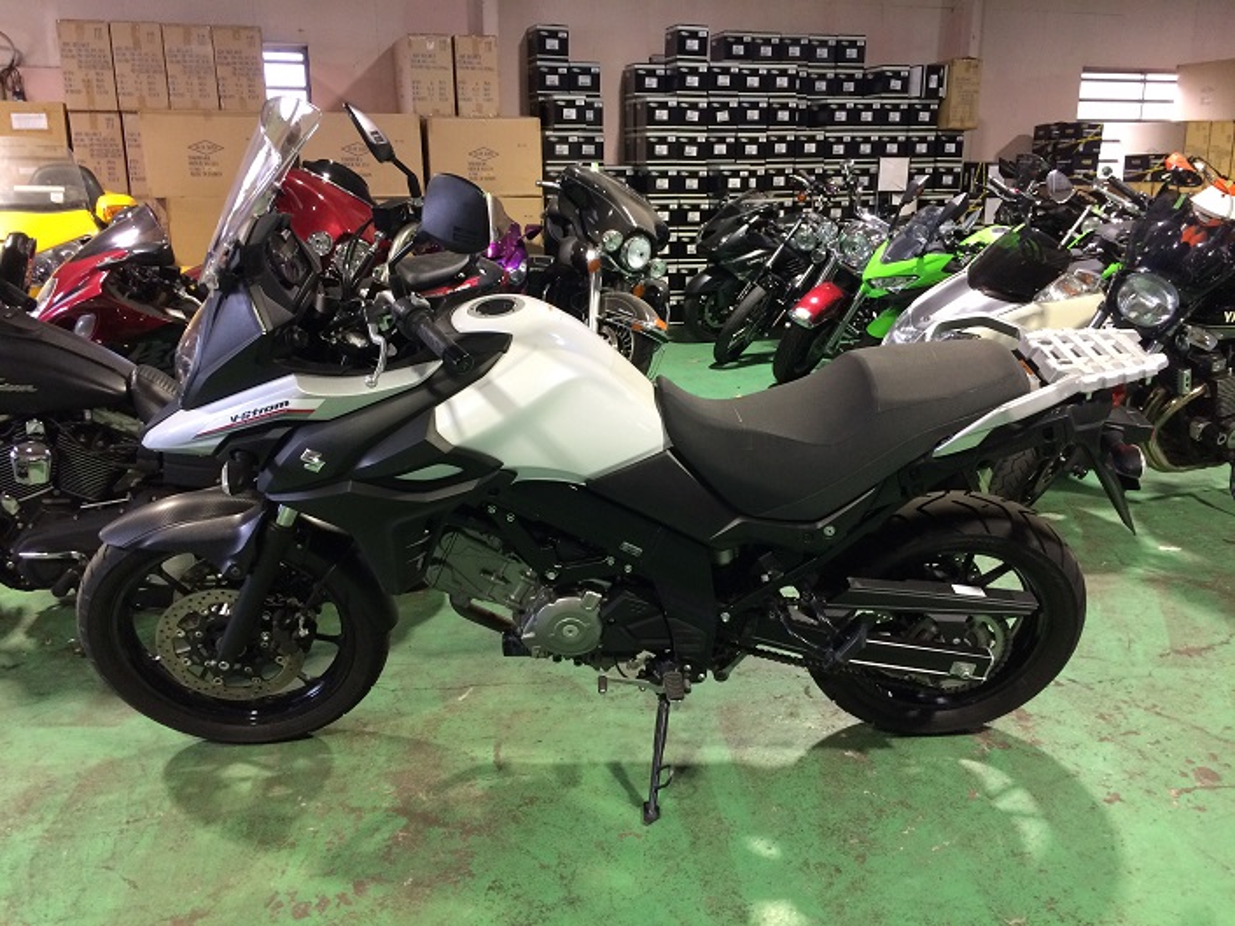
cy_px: 463
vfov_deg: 48.2
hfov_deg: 61.7
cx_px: 618
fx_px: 1034
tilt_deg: -15.3
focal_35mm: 29
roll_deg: -0.6
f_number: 2.2
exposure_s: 1/30
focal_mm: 4.15
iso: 160
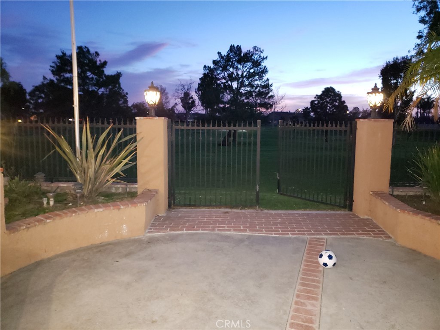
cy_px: 165
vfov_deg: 53.1
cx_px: 220
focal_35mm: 26
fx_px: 330
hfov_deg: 67.3
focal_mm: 4.3
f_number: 1.5
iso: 800
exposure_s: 1/10
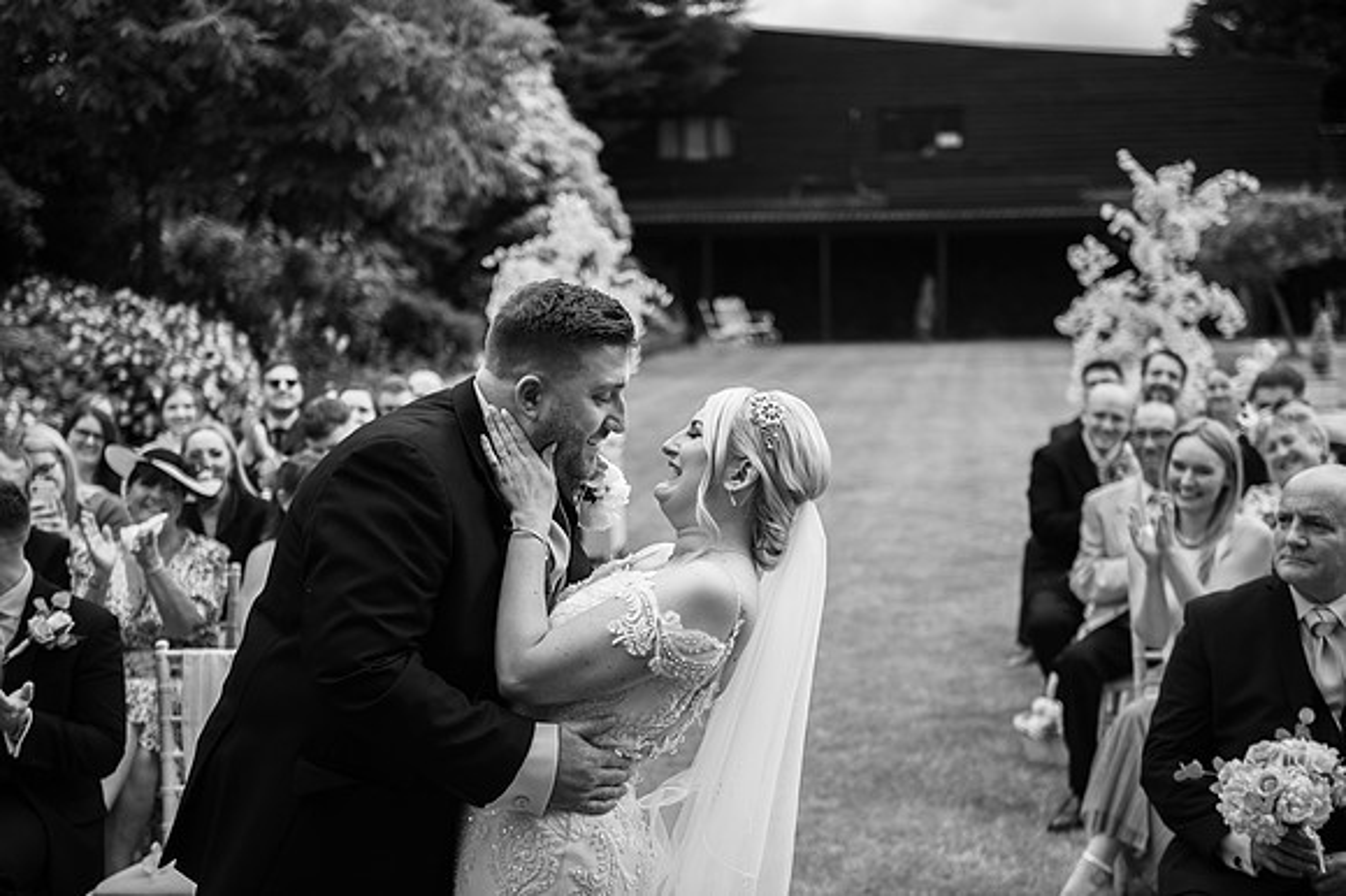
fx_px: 2093
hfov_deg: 35.7
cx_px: 673
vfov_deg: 24.2
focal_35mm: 56
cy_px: 448
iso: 100
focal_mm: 56
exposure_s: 1/640
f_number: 2.8
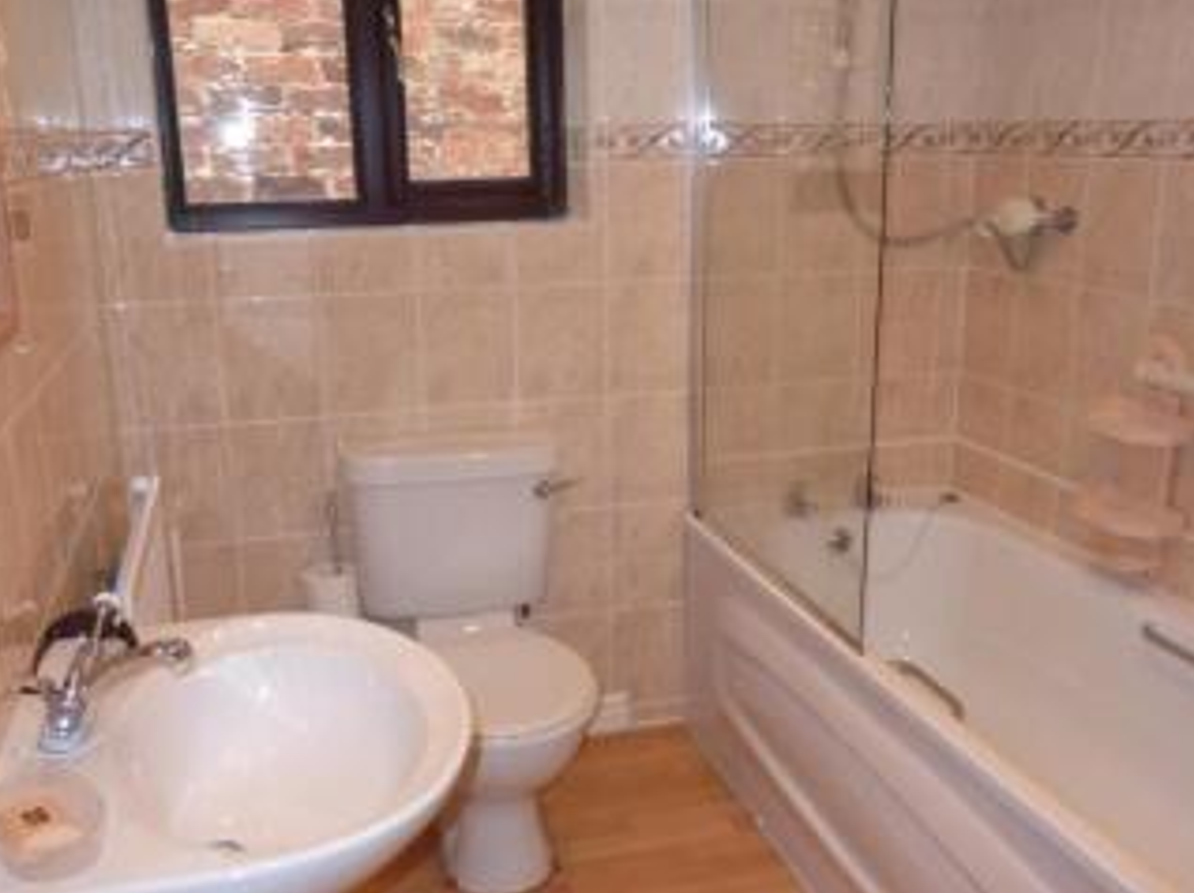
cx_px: 593
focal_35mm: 33
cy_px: 456
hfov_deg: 55.4
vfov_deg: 42.9
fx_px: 1137
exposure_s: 1/60
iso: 250
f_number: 3.3
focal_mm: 4.3
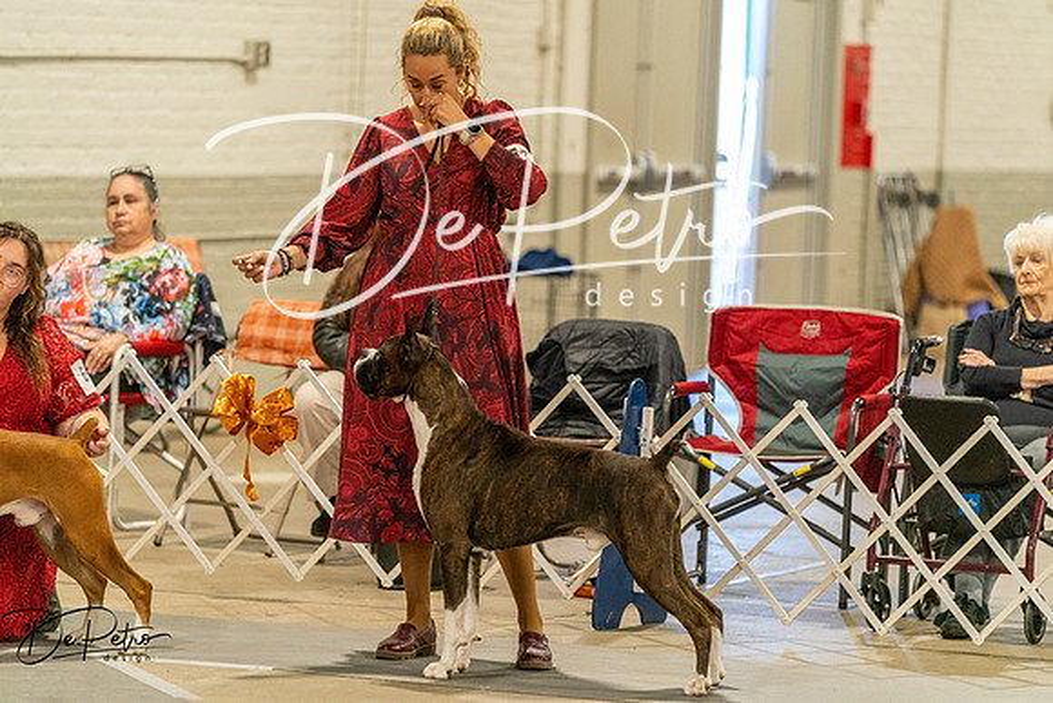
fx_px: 5851
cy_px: 352
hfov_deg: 10.3
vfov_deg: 6.9
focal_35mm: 200
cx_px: 526
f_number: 3.5
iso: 6400
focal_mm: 200
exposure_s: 1/250
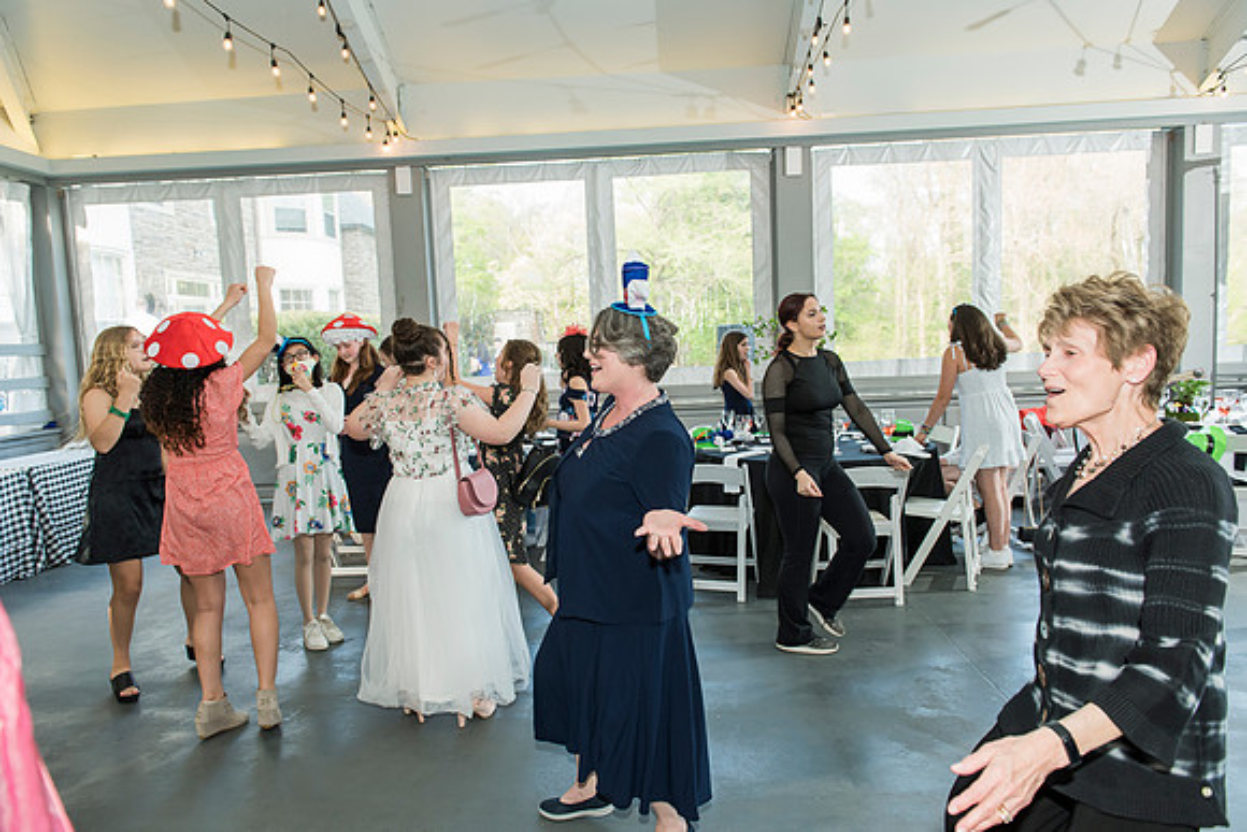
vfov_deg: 53.2
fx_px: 831
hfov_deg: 73.7
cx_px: 624
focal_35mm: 24
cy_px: 416
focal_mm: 24
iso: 640
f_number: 4
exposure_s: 1/160
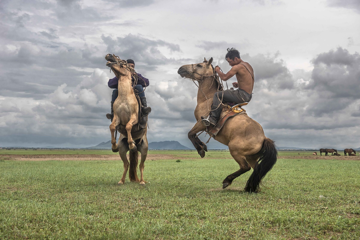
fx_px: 520
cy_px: 120
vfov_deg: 26.0
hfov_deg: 38.2
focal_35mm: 52
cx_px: 180
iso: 200
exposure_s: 1/1250
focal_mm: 52
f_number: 7.1
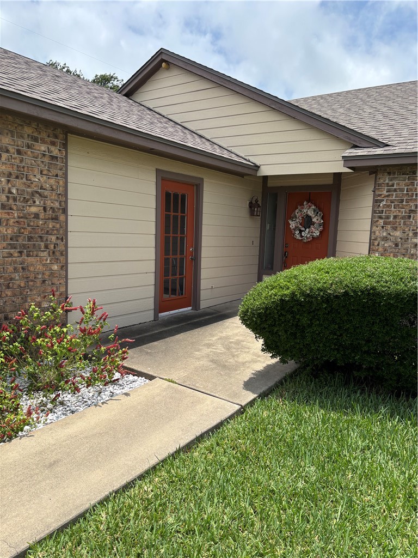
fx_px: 419
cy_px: 279
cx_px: 209
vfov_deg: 67.3
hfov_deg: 53.1
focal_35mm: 26
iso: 50
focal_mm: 5.96
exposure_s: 1/3311
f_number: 1.6
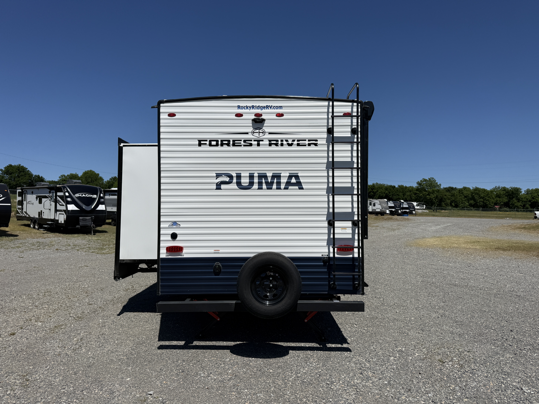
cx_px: 270
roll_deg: -1.3
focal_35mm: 24
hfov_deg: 71.6
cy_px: 202
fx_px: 374
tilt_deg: +3.0
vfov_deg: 56.8
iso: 80
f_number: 1.78
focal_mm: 6.76
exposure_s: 1/11905
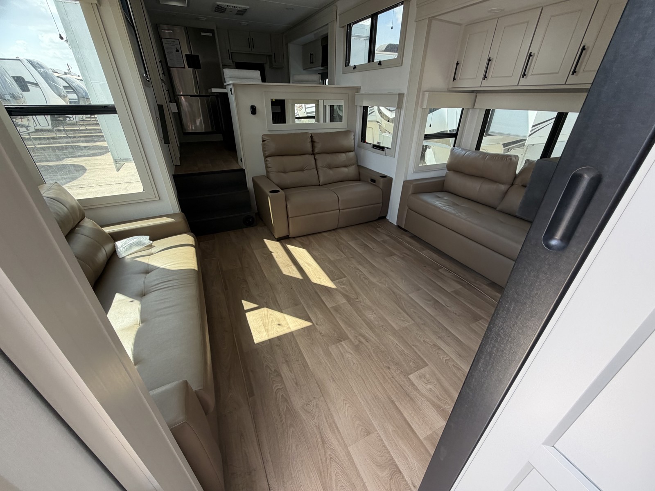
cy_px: 246
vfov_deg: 85.7
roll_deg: -1.1
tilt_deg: -28.8
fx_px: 265
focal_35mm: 14
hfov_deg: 102.1
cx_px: 328
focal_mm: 2.22
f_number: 2.2
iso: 80
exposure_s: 1/121
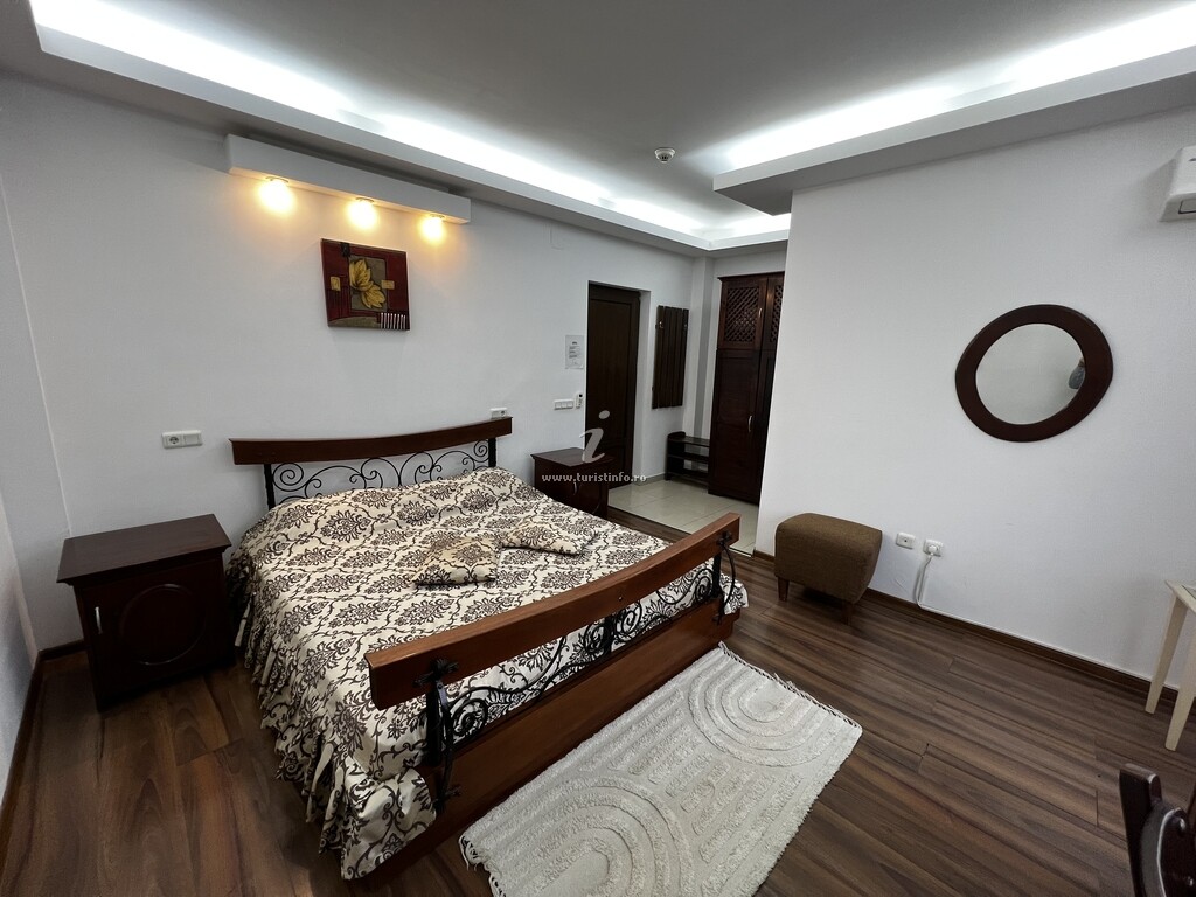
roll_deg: -1.8
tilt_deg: -11.9
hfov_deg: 106.2
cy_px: 448
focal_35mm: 13
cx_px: 598
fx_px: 449
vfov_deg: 89.9
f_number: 1.8
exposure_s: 1/100
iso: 200
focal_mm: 1.57
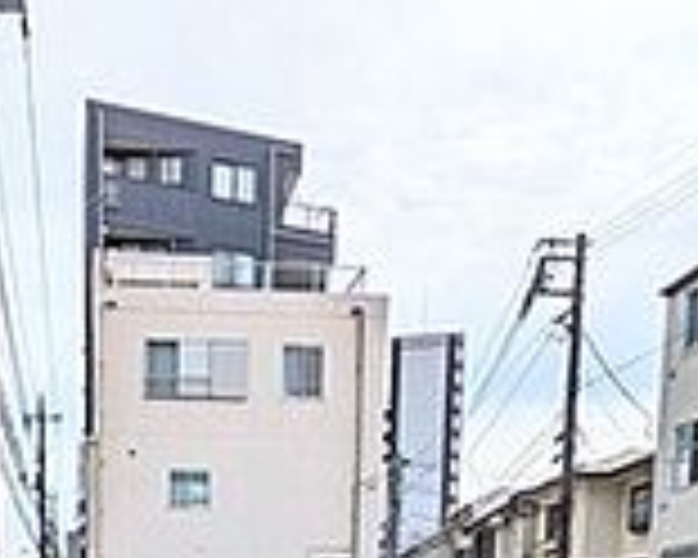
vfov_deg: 23.8
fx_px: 1095
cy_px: 792
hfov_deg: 34.5
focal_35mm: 53
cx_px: 158
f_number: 2.2
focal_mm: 1.83
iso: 47
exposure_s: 1/2532
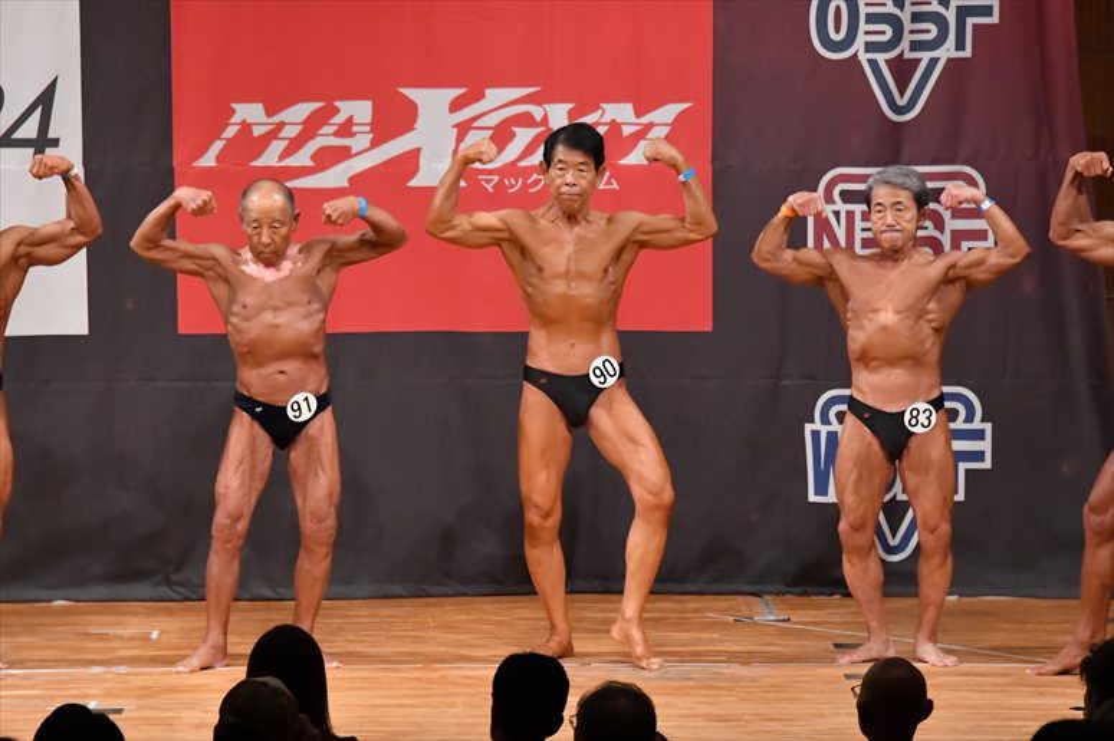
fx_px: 7423
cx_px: 557
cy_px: 370
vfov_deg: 5.7
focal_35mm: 240
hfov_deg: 8.6
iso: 9000
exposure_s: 1/400
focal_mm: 160
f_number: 5.6
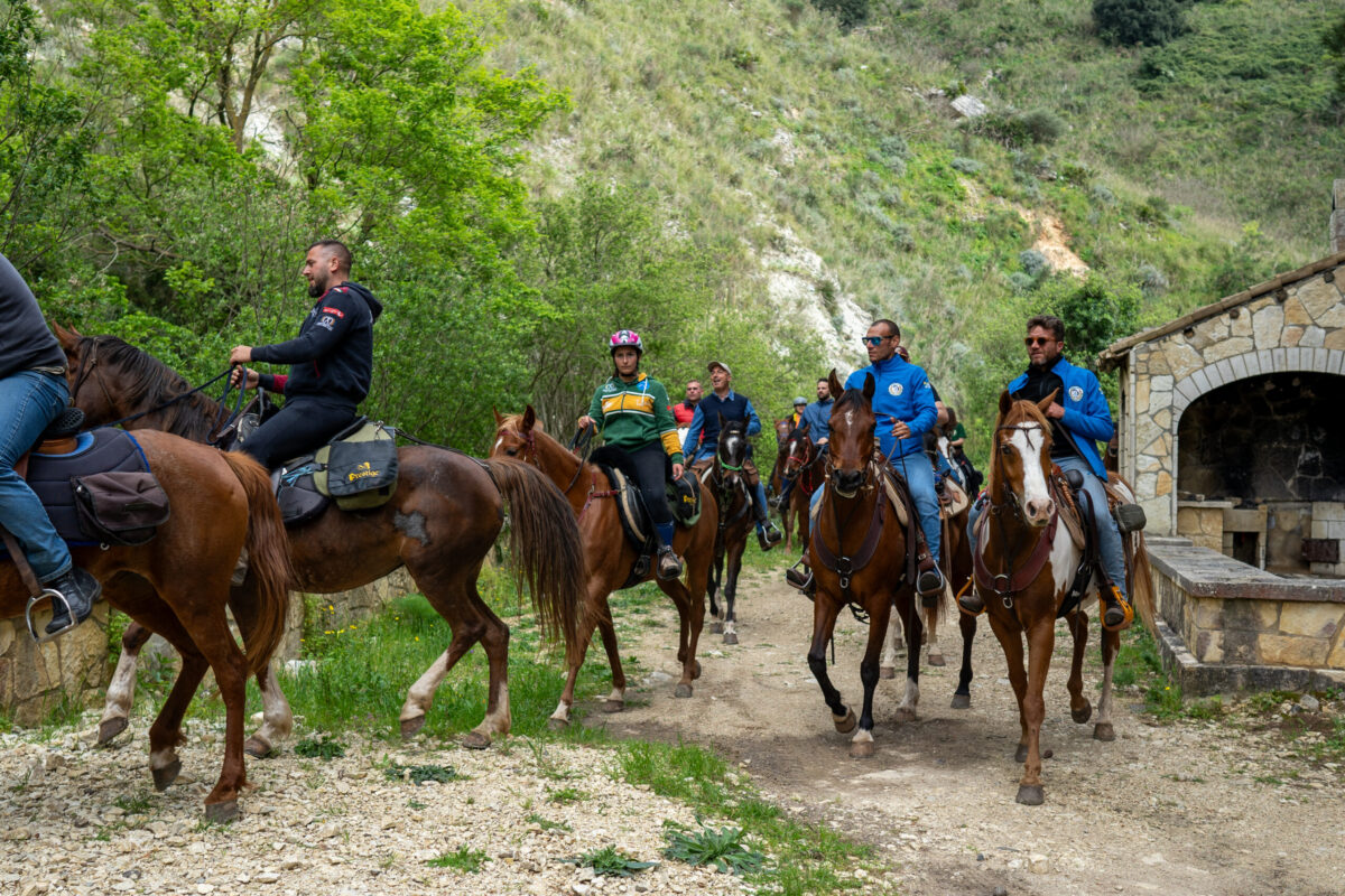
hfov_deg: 53.1
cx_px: 672
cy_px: 448
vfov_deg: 36.9
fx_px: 1345
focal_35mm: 36
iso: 100
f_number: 2.5
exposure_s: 1/640
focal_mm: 24
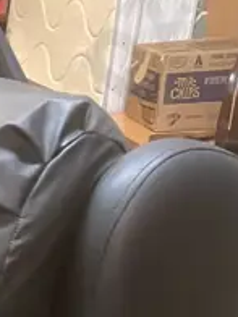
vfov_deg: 11.9
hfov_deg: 9.2
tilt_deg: -26.9
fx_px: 1338
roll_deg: +6.1
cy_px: 653
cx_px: -329
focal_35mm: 146
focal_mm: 3.99
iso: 250
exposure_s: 1/33
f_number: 1.8
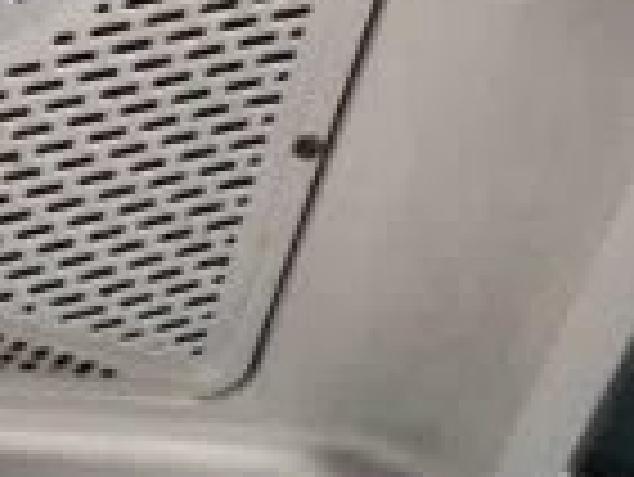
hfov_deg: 16.2
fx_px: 1998
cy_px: -248
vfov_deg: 12.9
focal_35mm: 109
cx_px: -369
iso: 5103
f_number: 1.75
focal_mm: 5.25
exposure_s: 1/16.7
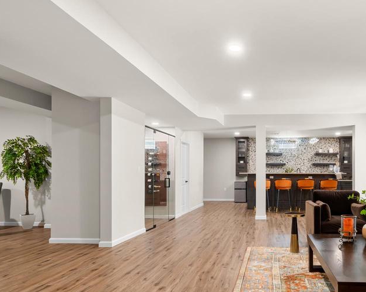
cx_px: 257
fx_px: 249
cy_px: 176
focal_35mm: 23
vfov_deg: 60.3
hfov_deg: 69.5
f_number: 8
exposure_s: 1.6
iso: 250
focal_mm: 10
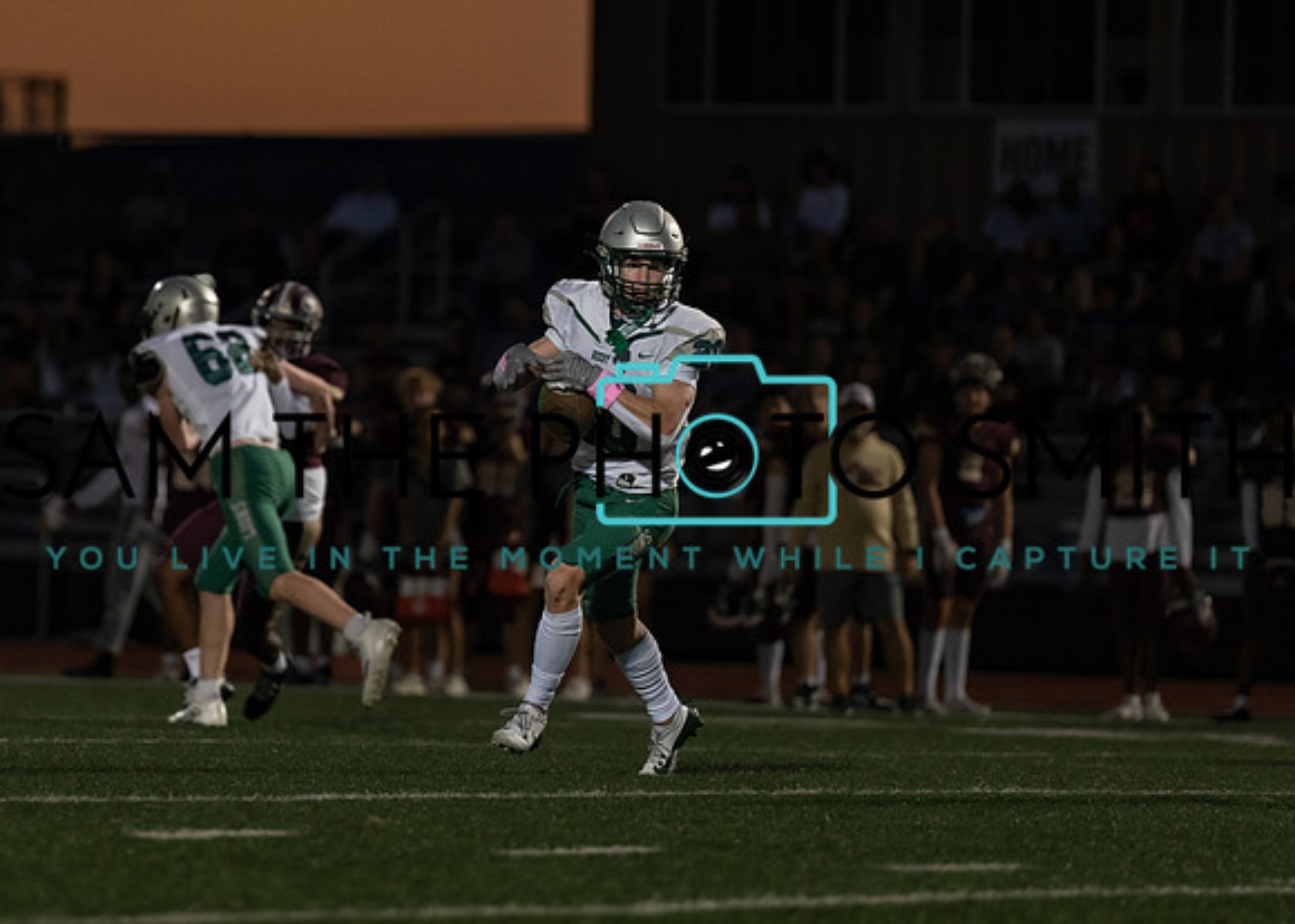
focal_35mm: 315
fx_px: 11588
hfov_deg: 6.4
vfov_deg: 4.6
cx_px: 374
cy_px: 262
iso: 1600
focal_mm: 200
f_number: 2.8
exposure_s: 1/1000
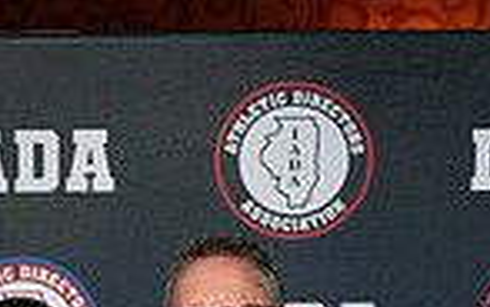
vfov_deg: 7.2
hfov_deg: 12.0
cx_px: 120
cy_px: 667
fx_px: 2319
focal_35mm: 174
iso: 800
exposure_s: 1/125
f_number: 9
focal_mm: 37
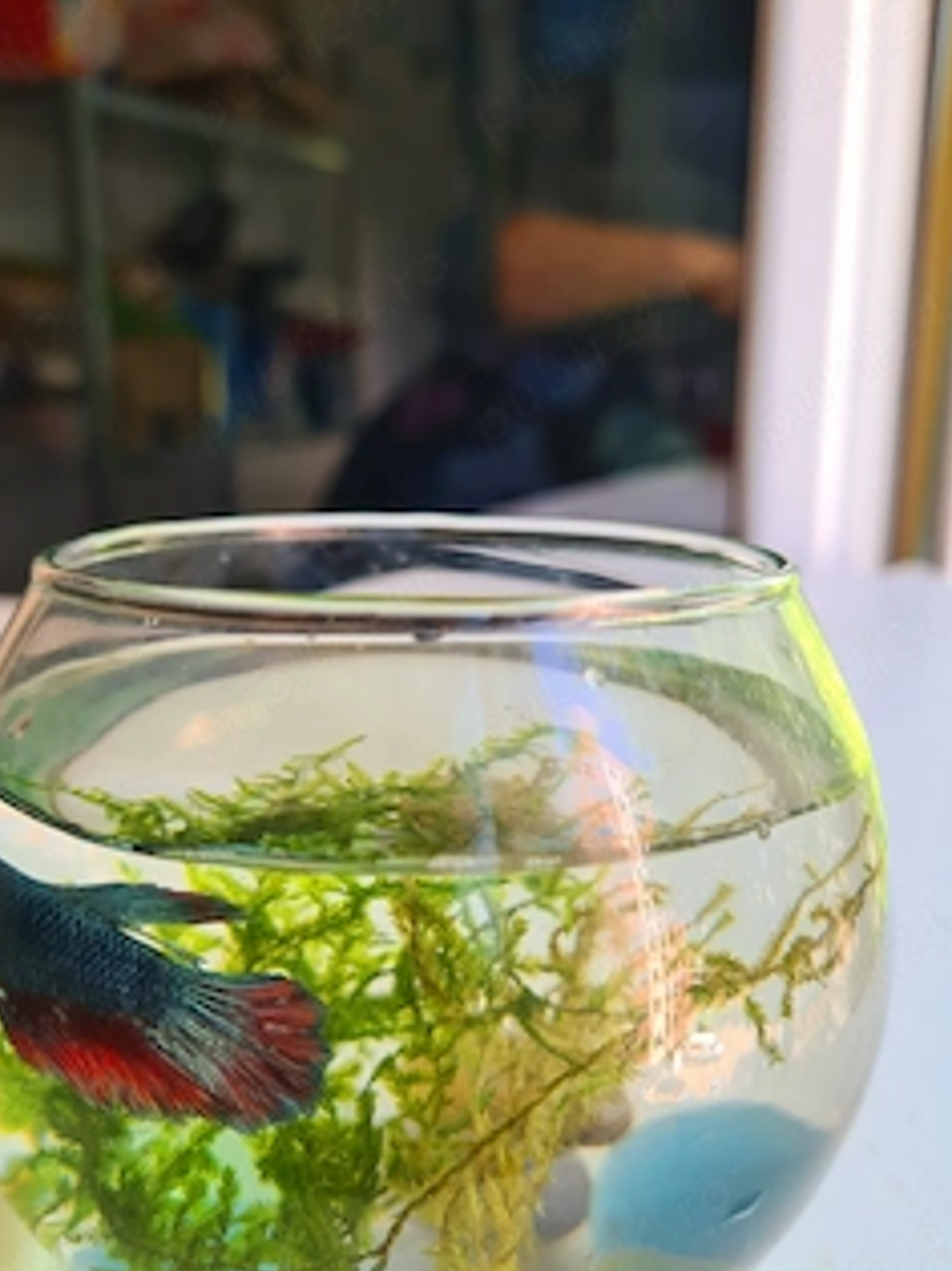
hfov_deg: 42.9
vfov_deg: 55.2
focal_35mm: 33
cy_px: 722
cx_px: 460
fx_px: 1211
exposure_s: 1/100
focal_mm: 5.4
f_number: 1.8
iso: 50
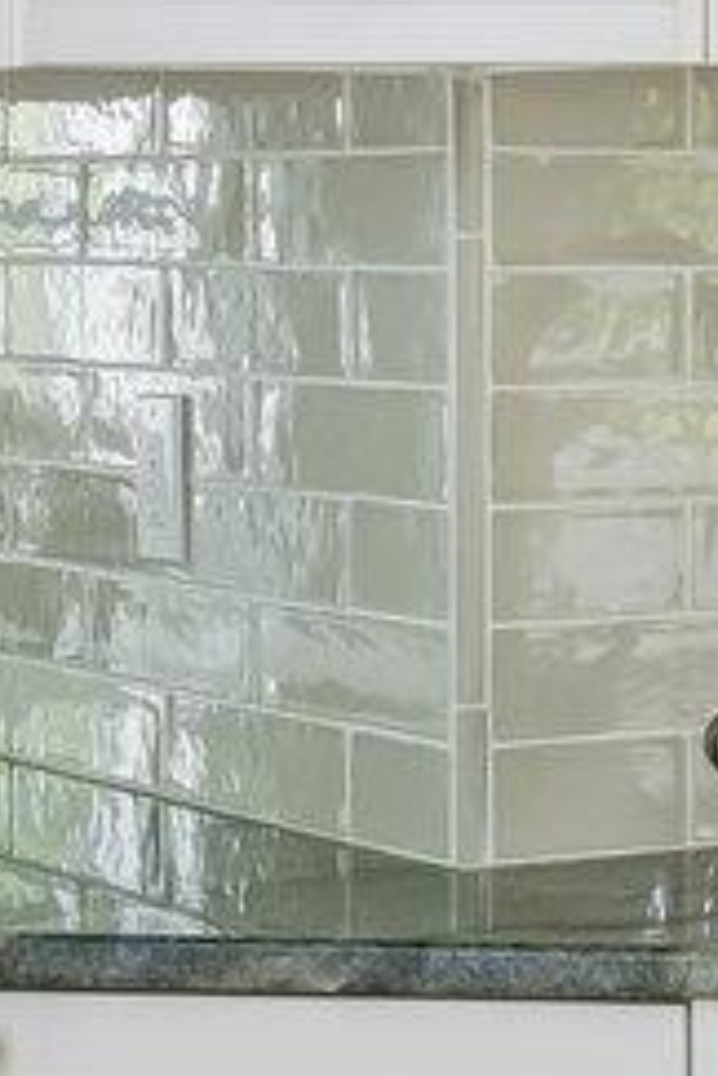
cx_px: 1547
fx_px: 4547
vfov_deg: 13.4
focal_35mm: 152
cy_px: 184
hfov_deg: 8.5
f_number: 9
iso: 250
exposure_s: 1/6
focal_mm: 18
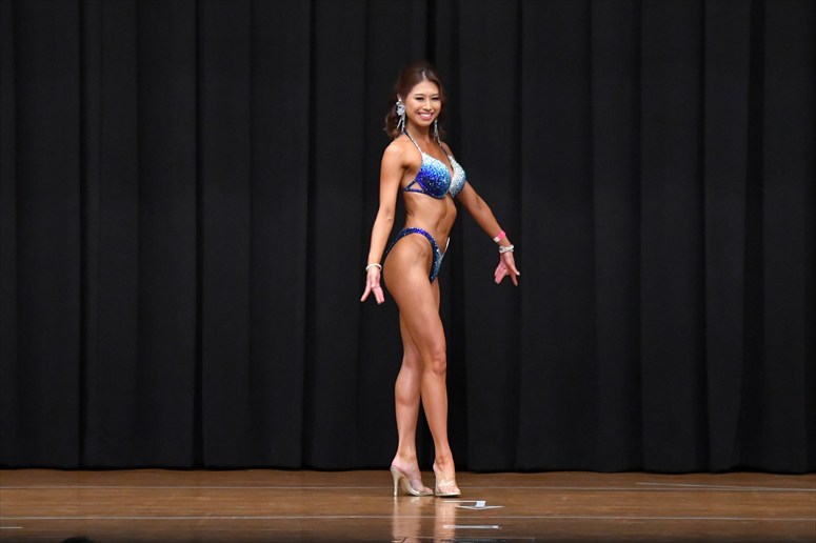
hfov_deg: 9.2
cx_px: 408
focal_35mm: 225
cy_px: 272
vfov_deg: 6.1
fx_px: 5098
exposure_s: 1/400
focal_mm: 150
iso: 8000
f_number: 5.6
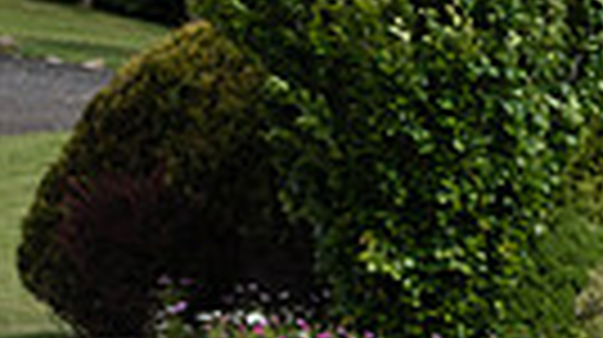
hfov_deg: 6.1
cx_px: 147
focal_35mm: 355
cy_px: 821
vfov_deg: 3.4
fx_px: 5669
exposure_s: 1/2000
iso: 100
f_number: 3.5
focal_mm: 50
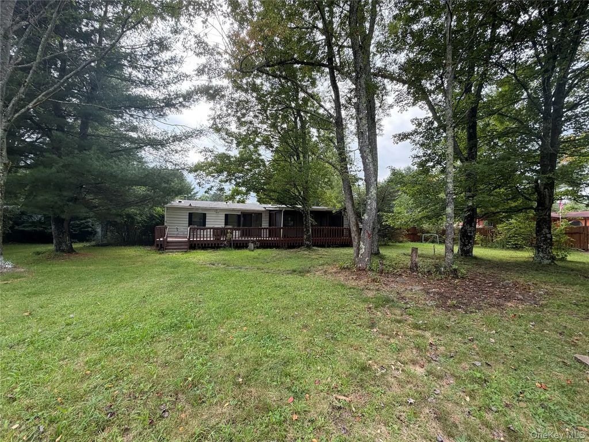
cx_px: 294
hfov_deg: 102.1
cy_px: 221
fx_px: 238
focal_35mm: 14
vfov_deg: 85.7
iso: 50
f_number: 2.2
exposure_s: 1/279
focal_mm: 2.22
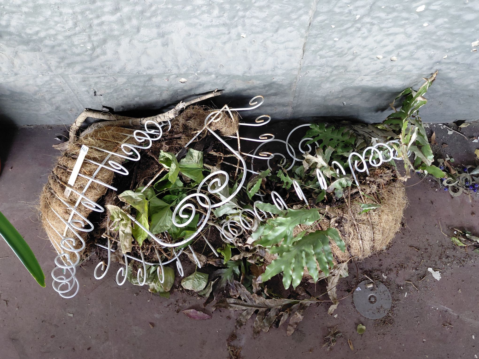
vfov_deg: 54.9
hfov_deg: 69.4
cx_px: 240
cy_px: 180
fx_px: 346
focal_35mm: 25
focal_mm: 4.69
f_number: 1.8
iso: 250
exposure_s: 1/50.3
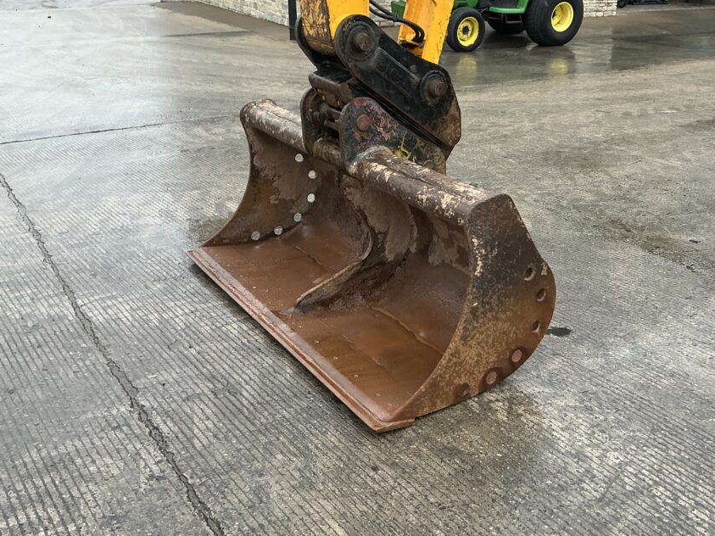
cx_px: 429
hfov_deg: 53.6
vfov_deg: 41.8
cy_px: 281
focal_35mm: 34
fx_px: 702
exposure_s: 1/367
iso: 25
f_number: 1.8
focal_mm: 3
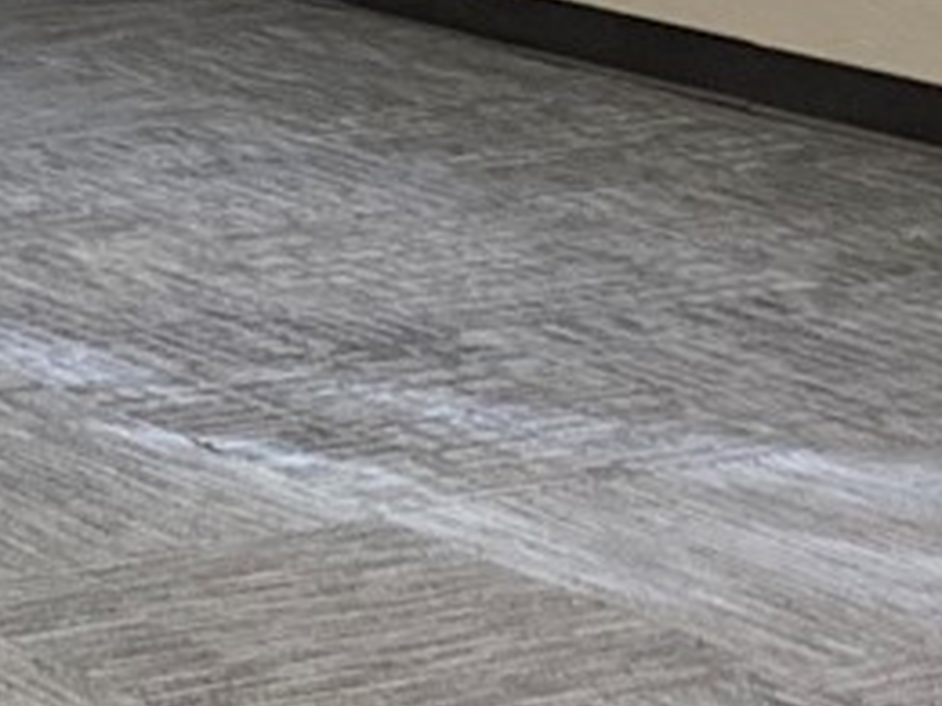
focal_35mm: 192
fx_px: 5225
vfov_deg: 7.6
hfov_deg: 10.0
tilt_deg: -5.2
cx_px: -384
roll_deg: -0.5
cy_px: -453
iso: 125
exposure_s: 1/120
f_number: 1.8
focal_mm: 4.25
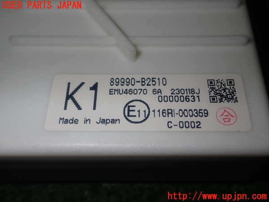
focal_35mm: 38
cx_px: 134
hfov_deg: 49.0
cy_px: 101
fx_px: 295
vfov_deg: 37.7
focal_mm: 6.83
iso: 200
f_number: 8
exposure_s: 1/40
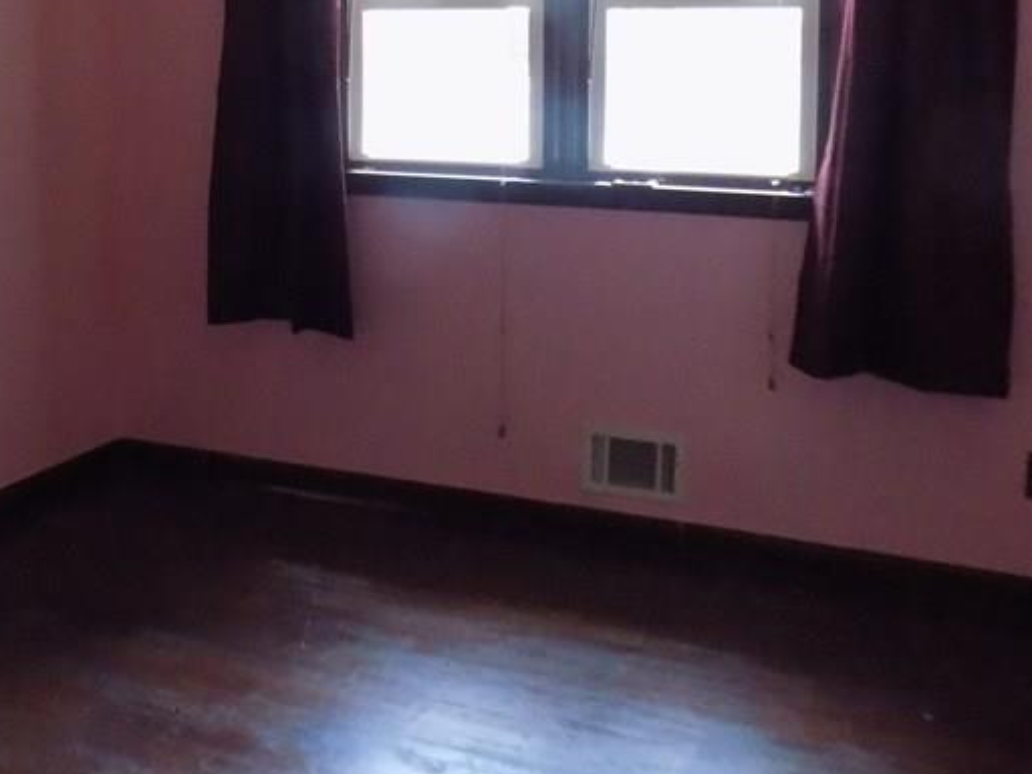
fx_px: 1371
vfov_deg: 30.9
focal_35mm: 46
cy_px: 173
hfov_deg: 40.9
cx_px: 369
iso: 560
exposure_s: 1/125
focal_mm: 4
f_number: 3.1
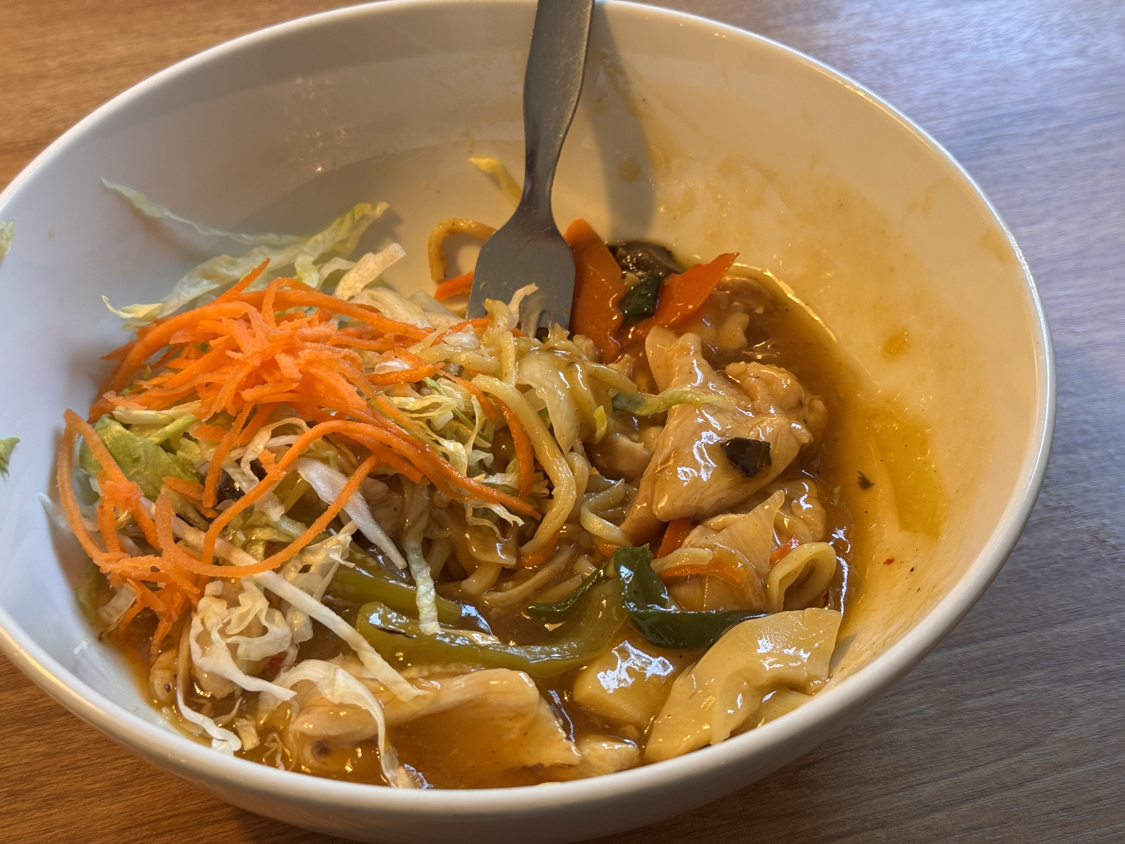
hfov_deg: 39.7
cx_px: 562
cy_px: 422
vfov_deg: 30.3
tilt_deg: -48.6
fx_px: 1560
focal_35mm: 48
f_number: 1.78
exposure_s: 1/65
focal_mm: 6.76
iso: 100
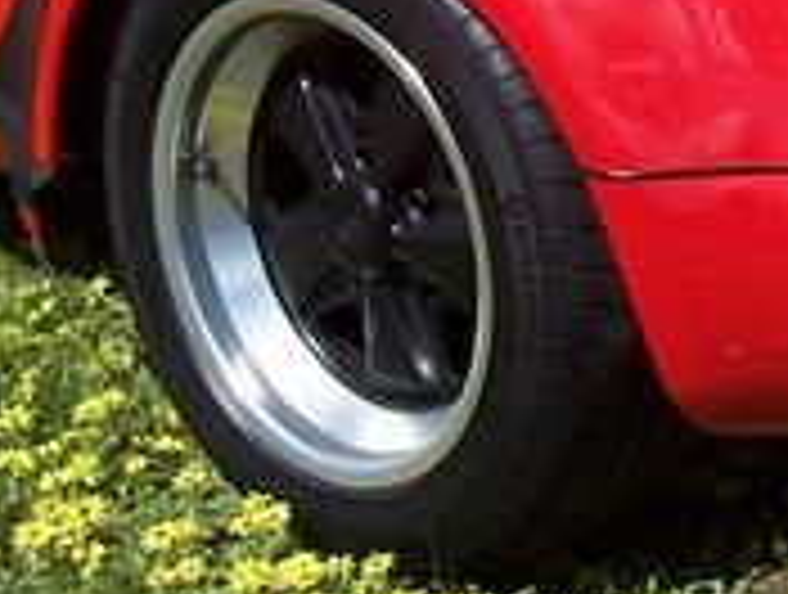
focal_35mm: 155
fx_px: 3536
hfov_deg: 12.7
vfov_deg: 9.5
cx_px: 572
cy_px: -117
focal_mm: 5.6
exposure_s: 1/750
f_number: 5.6
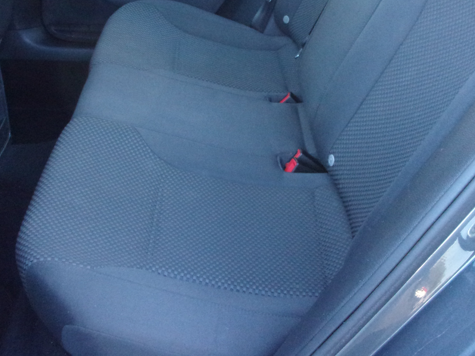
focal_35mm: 50
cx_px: 239
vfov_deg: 28.8
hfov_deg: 38.2
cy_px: 105
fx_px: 686
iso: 400
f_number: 3.9
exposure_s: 1/26
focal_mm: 5.1
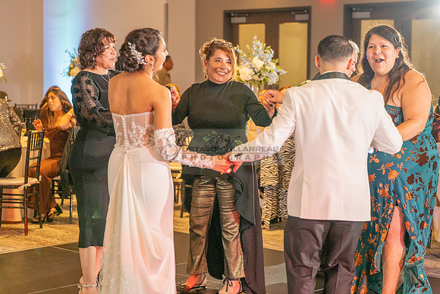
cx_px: 209
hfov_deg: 26.5
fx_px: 933
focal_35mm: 76
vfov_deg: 17.9
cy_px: 146
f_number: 2.8
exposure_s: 1/125
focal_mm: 70
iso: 1000
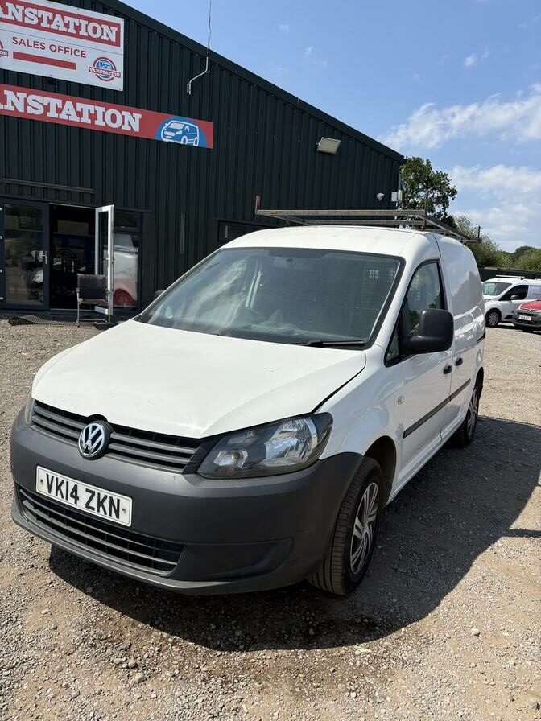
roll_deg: +0.1
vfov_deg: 67.3
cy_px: 360
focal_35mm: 26
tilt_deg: -4.3
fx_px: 542
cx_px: 270
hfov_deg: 53.1
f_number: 1.6
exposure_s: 1/4608
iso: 50
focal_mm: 5.96
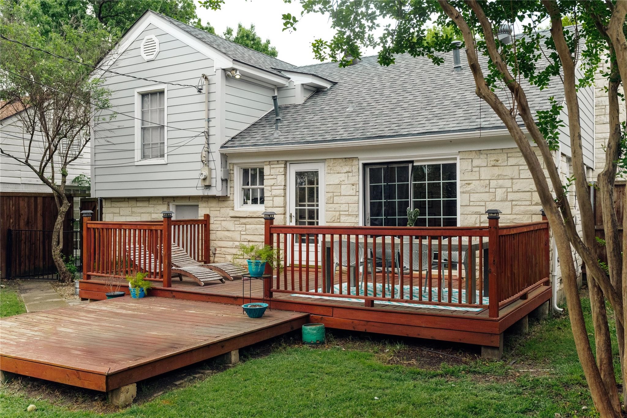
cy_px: 209
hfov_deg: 54.4
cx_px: 314
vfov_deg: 37.8
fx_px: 609
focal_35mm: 35
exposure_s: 1/1000
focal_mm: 35
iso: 1000
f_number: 5.6
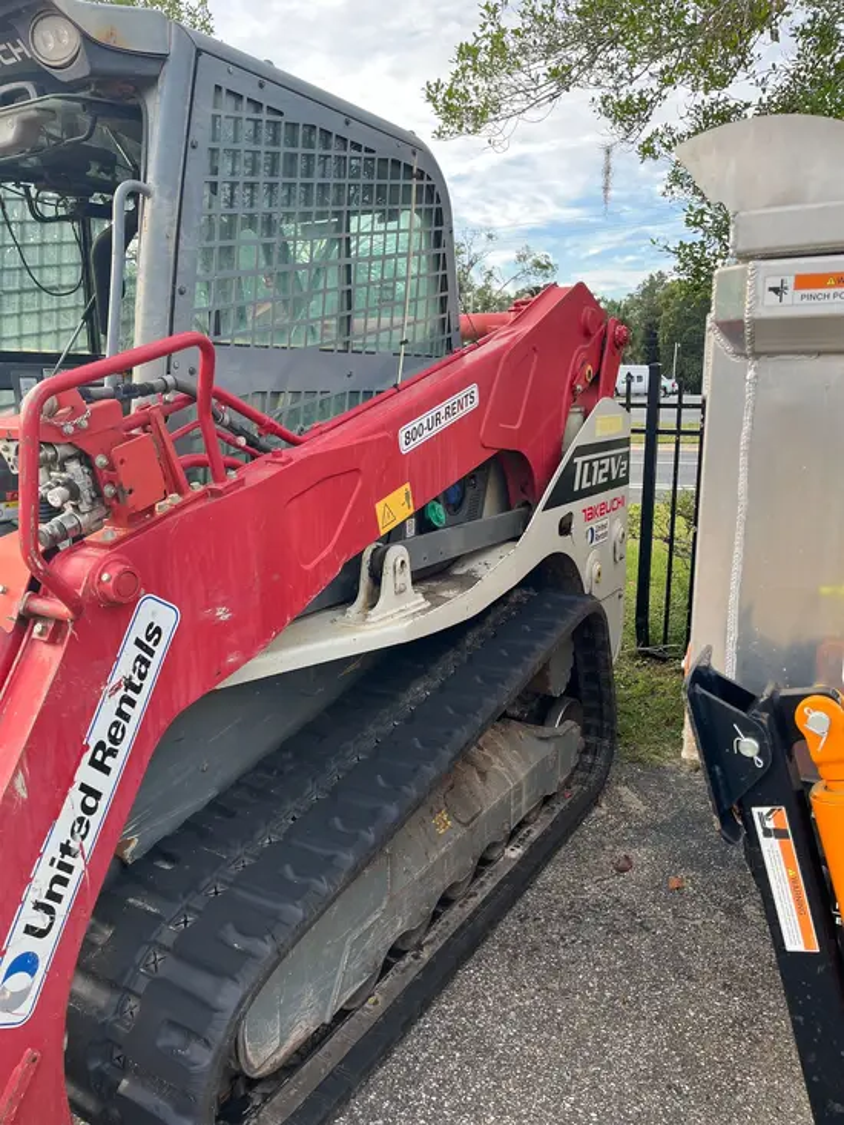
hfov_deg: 53.1
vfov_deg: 67.3
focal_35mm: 26
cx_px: 422
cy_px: 562
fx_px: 845
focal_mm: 5.1
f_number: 1.6
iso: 50
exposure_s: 1/333
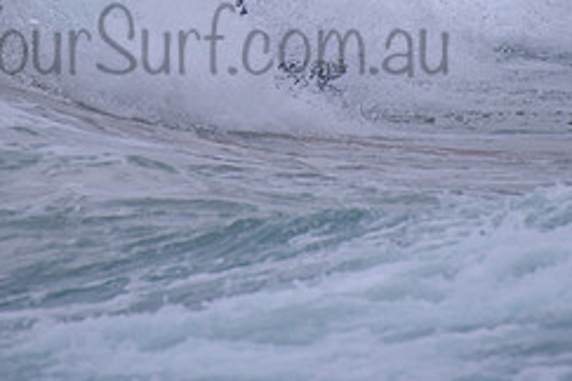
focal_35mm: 1461
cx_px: 259
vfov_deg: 0.9
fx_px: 23212
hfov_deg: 1.4
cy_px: -73
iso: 100
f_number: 5.6
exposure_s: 1/2000
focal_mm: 500
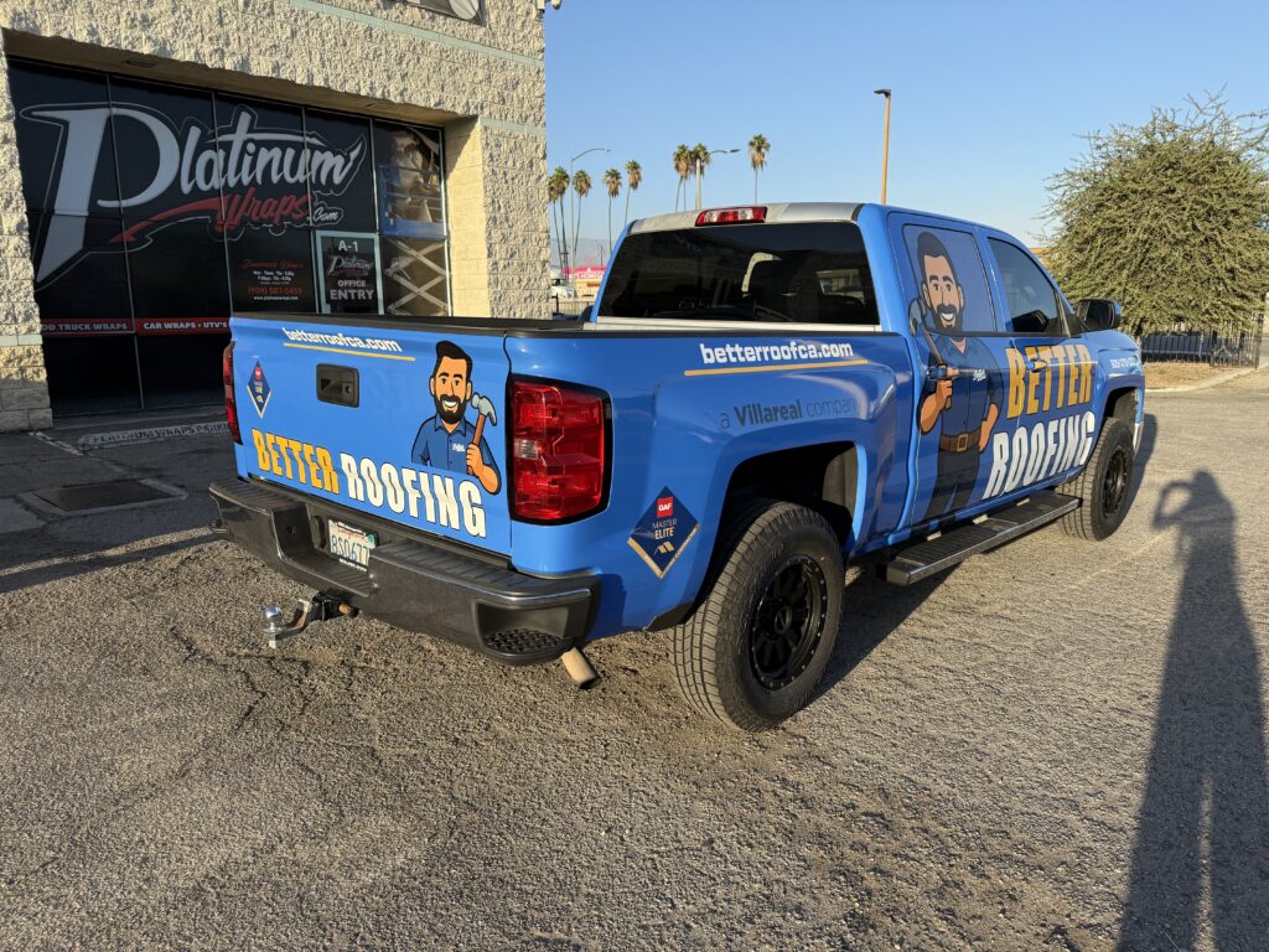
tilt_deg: -10.5
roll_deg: +1.5
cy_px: 476
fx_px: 880
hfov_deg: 71.6
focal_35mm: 24
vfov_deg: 56.8
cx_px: 634
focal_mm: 6.76
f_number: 1.78
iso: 80
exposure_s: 1/2525
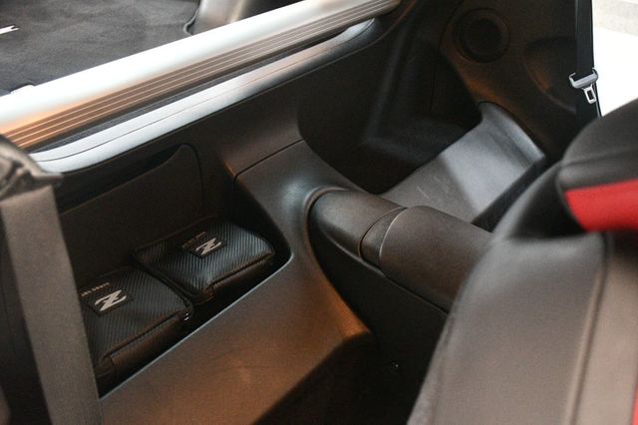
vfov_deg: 33.4
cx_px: 319
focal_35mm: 40
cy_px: 212
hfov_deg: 48.5
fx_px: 708
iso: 8000
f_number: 4
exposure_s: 1/60
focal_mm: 27
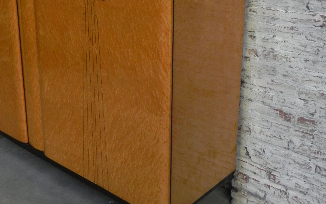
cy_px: 47
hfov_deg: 42.6
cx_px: 163
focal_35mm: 47
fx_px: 418
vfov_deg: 27.0
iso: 363
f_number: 2.8
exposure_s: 1/30
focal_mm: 5.9
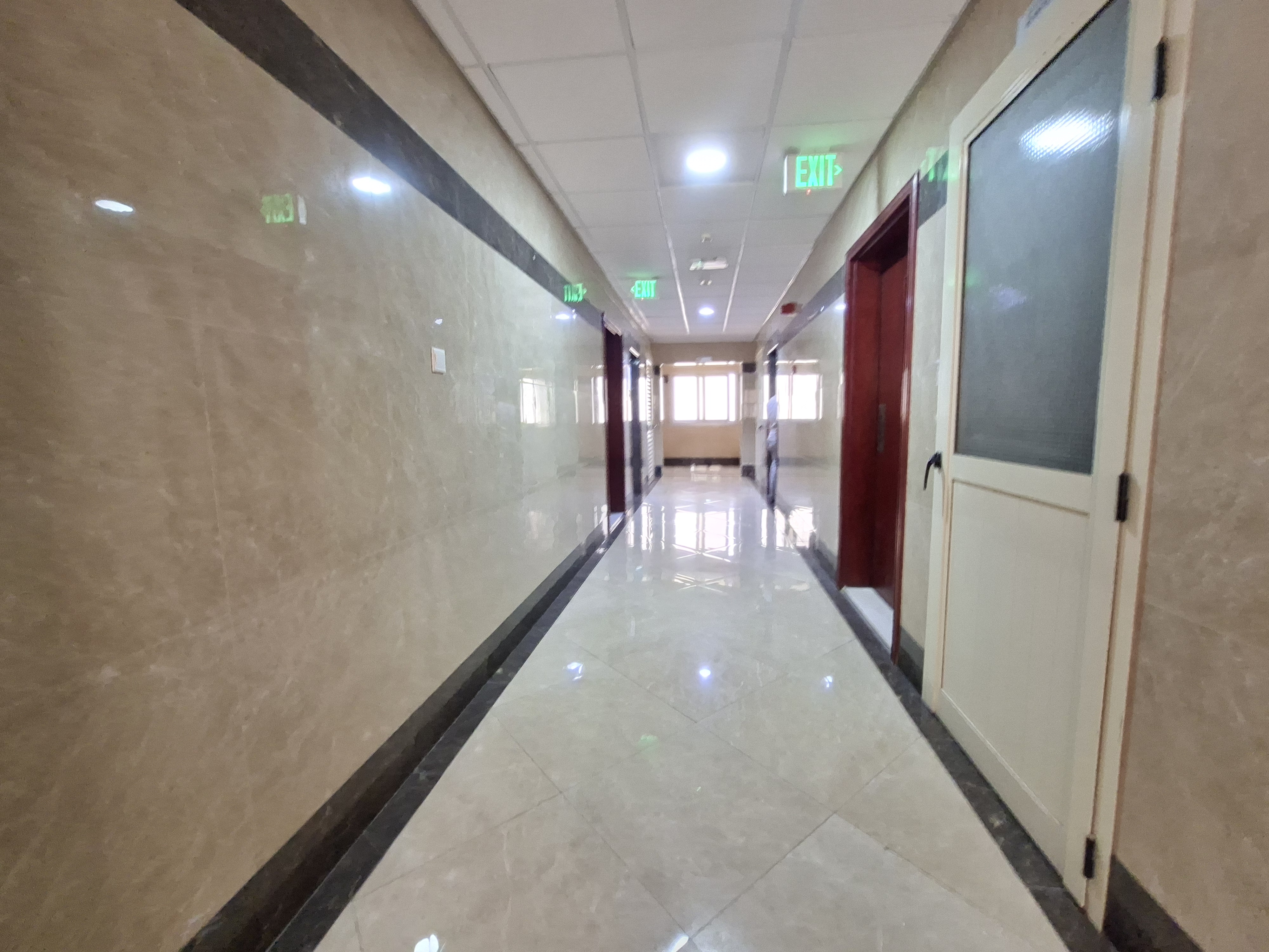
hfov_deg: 106.2
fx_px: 477
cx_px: 634
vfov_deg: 89.9
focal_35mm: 13
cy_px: 476
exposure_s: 1/20
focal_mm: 1.74
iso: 400
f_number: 2.2
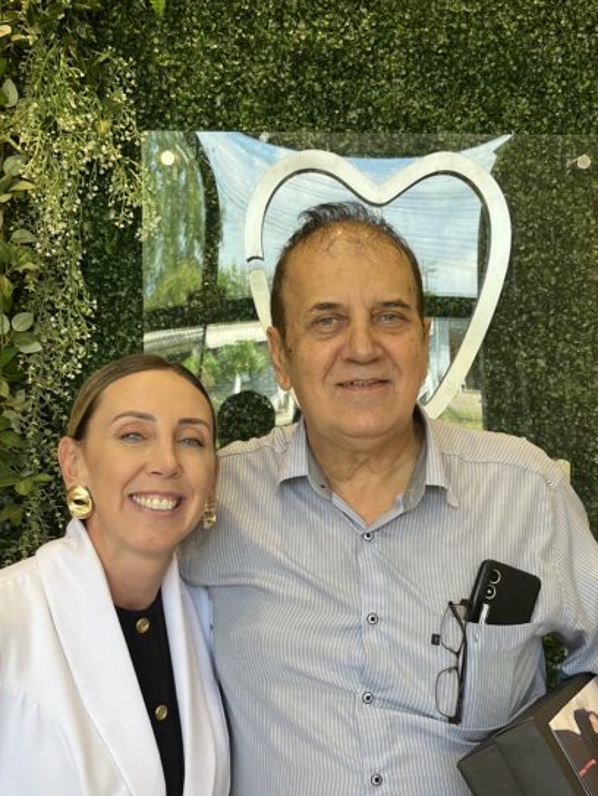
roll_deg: -0.1
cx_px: 333
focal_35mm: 49
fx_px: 1127
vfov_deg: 38.7
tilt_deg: -4.4
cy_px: 487
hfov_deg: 29.7
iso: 80
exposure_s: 1/120
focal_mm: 5.1
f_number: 1.6
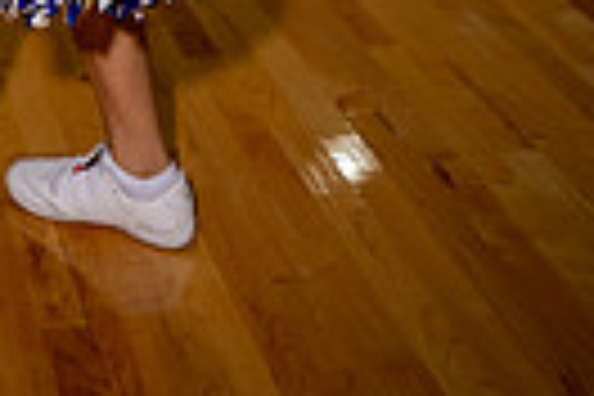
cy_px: -562
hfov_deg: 23.3
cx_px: -61
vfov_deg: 12.7
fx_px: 1353
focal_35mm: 82
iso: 100
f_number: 1.4
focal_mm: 24
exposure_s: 1/800
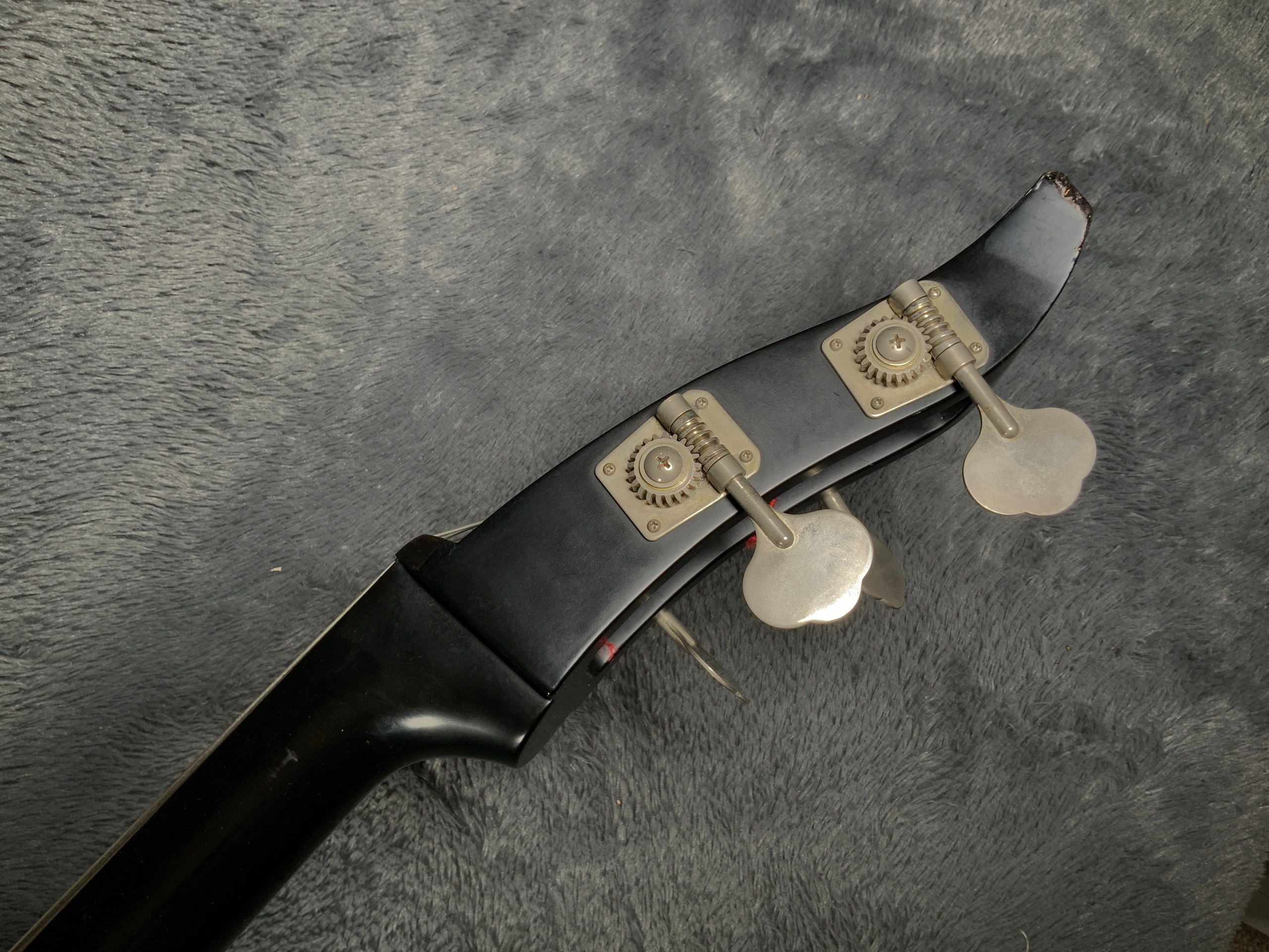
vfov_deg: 48.2
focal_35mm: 29
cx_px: 634
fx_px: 1063
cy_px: 476
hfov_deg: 61.7
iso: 25
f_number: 1.8
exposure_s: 1/156
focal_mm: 3
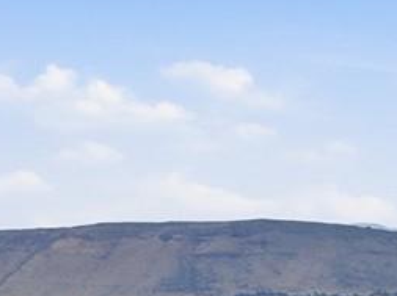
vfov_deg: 8.4
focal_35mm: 152
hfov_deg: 12.2
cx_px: 637
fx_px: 1741
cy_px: 849
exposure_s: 1/8000
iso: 170
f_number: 1.8
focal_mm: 8.7
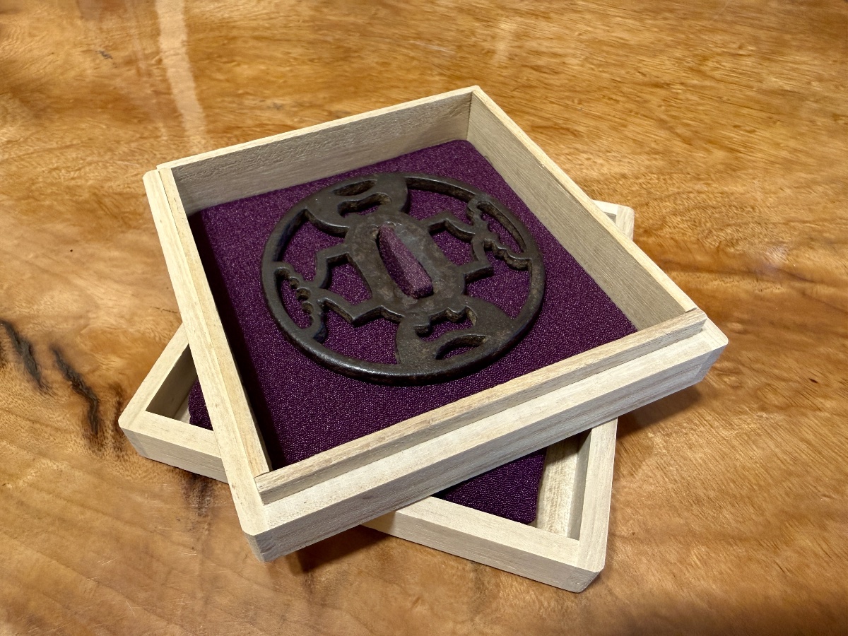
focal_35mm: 24
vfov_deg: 56.8
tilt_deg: -52.0
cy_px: 318
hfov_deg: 71.6
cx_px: 424
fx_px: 588
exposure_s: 1/100
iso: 250
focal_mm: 2.22
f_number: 2.2
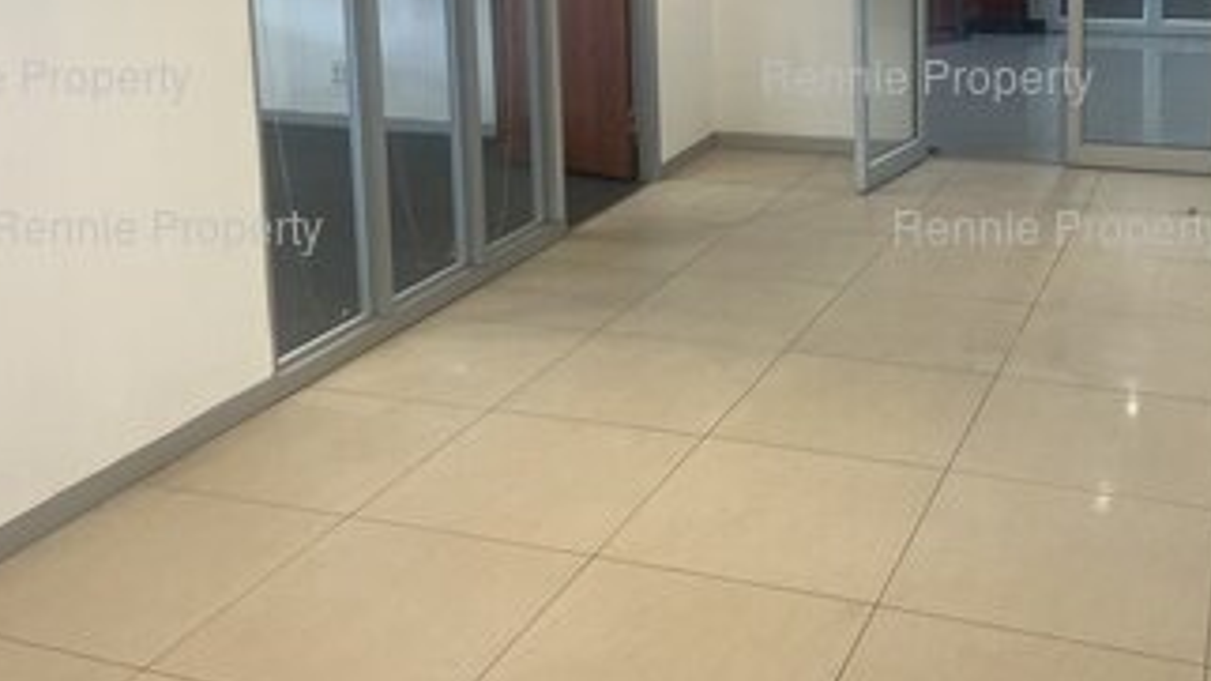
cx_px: 760
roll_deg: -0.1
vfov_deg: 26.0
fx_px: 1413
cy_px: 40
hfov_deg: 46.0
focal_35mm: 44
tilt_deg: -8.4
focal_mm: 5.1
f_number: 1.6
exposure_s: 1/100
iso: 125
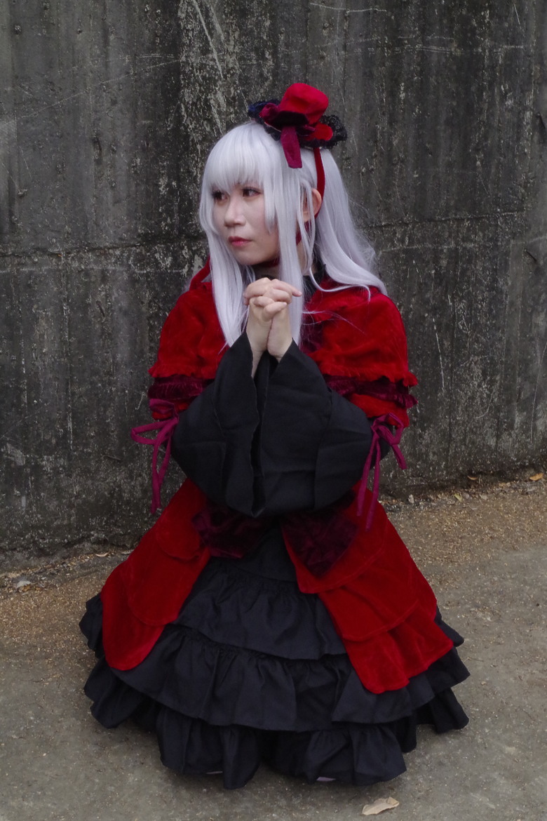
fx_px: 1470
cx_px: 274
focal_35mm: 64
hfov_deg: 21.1
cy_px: 410
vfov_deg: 31.2
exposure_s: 1/20
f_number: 5.6
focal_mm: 43
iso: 2000
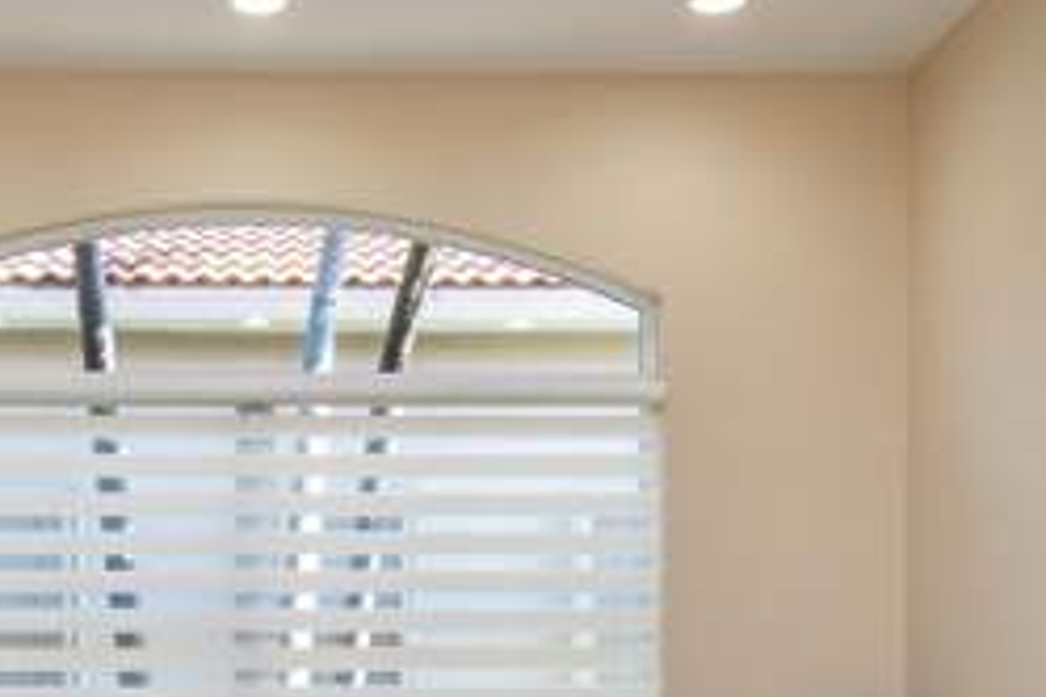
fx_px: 1819
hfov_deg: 31.5
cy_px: 733
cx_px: 269
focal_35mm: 63
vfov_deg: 20.8
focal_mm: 13
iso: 800
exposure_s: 1/200
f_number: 7.1
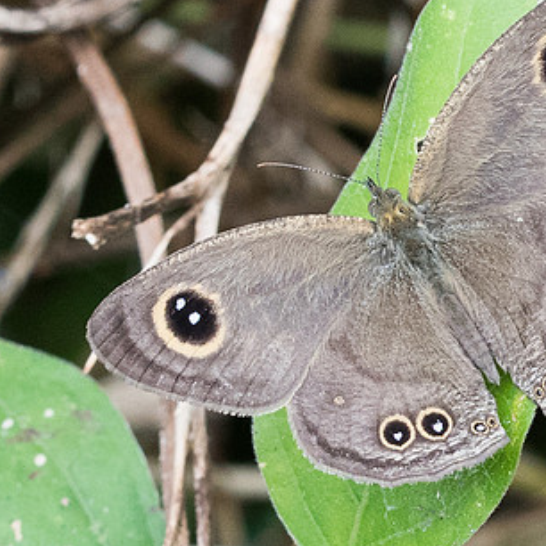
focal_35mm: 1271
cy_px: 331
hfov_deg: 1.4
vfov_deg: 1.4
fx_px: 22681
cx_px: 513
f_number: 8
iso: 1000
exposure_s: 1/400
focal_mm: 150
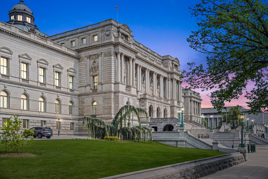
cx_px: 134
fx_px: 258
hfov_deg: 54.8
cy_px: 90
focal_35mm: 35
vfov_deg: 38.1
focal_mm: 34.7
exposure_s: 1/2000
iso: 100
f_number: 2.8
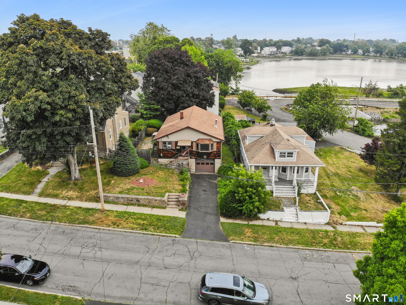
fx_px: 281
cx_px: 203
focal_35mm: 24
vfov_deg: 56.8
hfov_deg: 71.6
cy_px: 152
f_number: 2.8
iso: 100
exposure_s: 1/110
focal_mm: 4.5
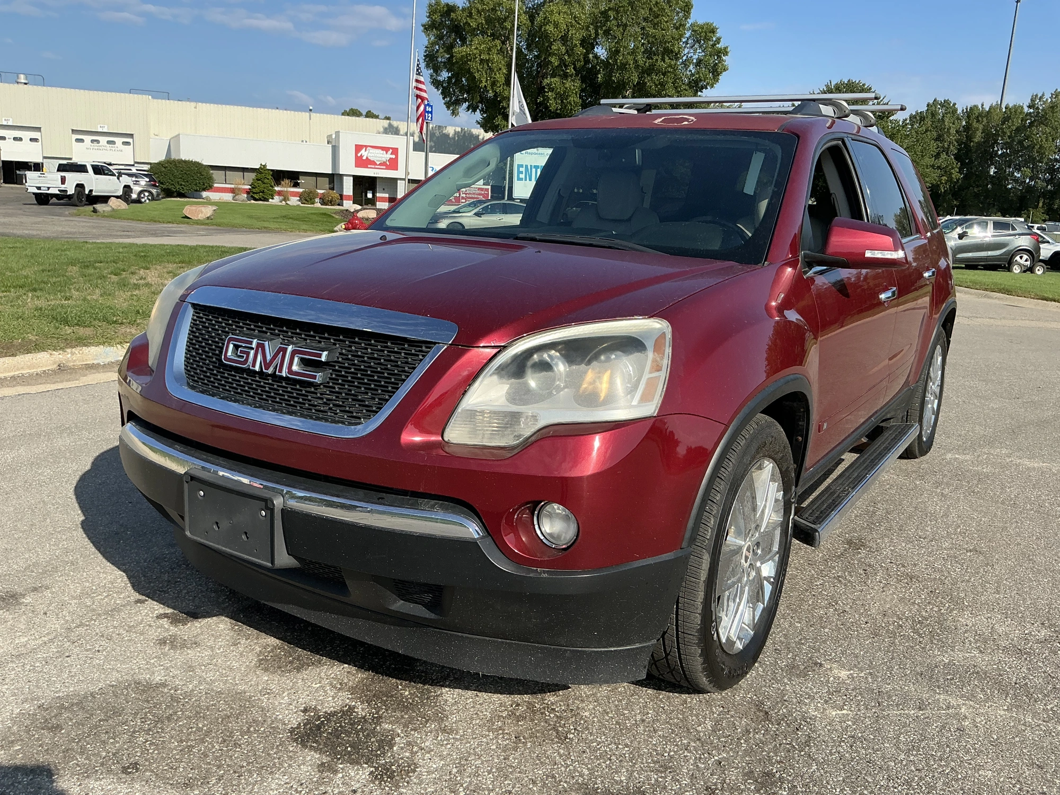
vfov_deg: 49.7
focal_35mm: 28
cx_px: 530
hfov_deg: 63.4
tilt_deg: -13.1
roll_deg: -3.1
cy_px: 398
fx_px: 857
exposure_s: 1/1451
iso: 25
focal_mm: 3
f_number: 1.8
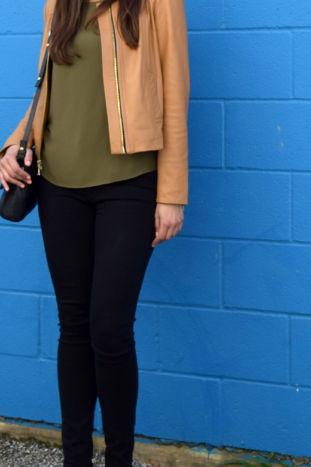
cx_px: 117
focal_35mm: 60
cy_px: 213
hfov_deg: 22.6
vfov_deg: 33.4
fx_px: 777
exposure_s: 1/800
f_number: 3.8
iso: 200
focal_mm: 26
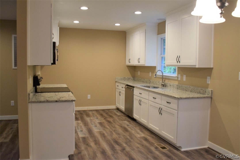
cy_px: 80
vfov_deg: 40.0
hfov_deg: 57.2
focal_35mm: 33
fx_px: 220
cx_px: 120
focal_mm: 22
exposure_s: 1/60
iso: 1250
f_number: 8
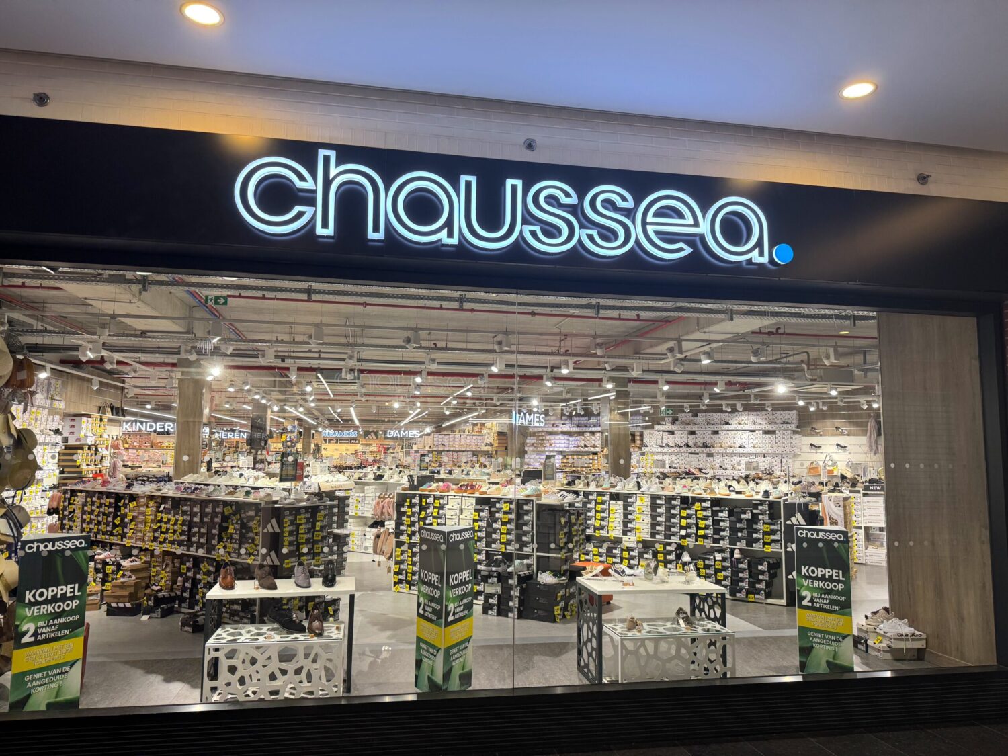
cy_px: 378
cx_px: 504
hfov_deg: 71.6
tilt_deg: +6.4
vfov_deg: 56.8
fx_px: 699
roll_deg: -0.3
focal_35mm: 24
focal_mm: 6.76
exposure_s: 1/100
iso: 100
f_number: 1.78
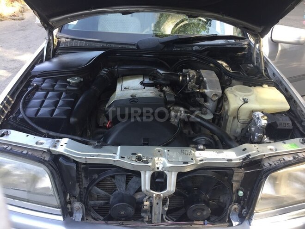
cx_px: 152
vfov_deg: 48.2
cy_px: 114
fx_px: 256
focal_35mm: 29
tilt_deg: -31.4
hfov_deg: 61.7
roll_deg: -1.9
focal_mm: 4.15
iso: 32
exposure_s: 1/100
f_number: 2.2
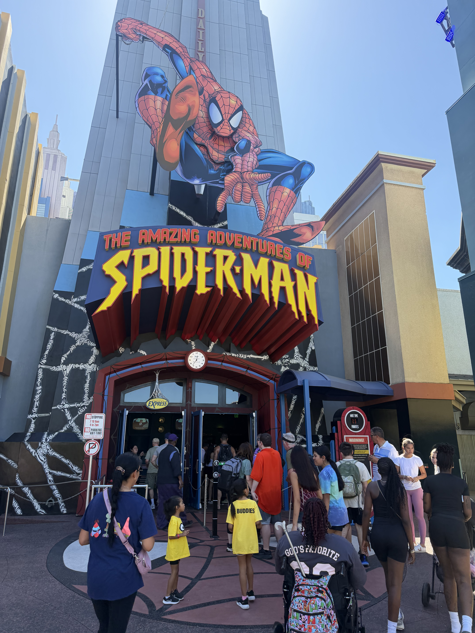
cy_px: 316
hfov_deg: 56.8
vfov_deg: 71.6
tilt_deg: +17.0
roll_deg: +0.6
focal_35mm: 24
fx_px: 439
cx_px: 238
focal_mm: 6.76
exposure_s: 1/1464
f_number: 1.78
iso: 100
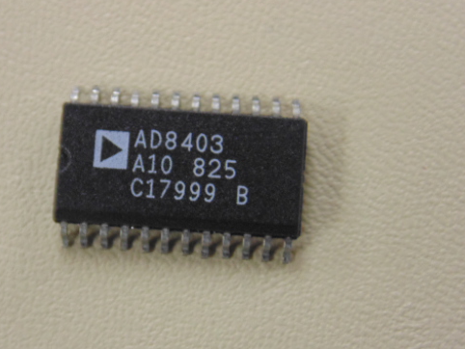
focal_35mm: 130
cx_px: 157
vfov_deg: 11.4
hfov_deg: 15.1
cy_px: 196
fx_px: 1747
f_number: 4.6
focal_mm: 17.5
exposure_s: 1/30
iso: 400
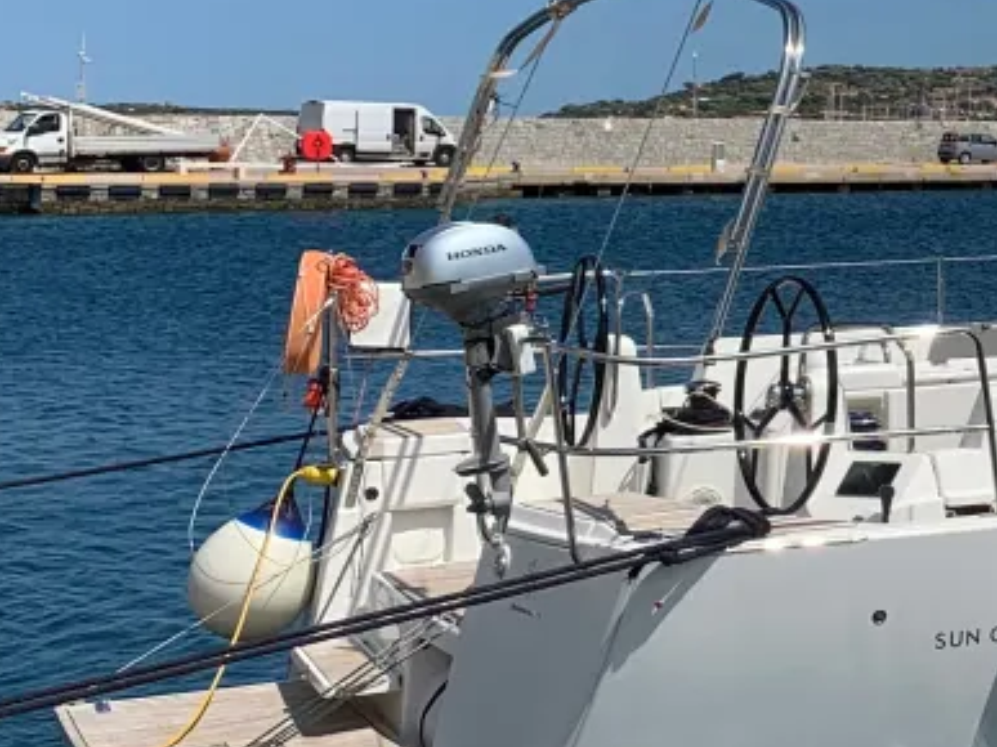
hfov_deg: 18.6
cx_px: 1476
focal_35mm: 94
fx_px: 2707
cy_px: 57
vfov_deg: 15.5
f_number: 1.8
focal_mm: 4.25
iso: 25
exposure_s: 1/4673
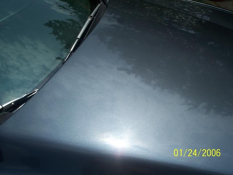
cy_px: 88
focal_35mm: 37
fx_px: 249
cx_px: 116
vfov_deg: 38.7
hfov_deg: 50.1
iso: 64
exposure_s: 1/640
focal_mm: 7.8
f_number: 5.6
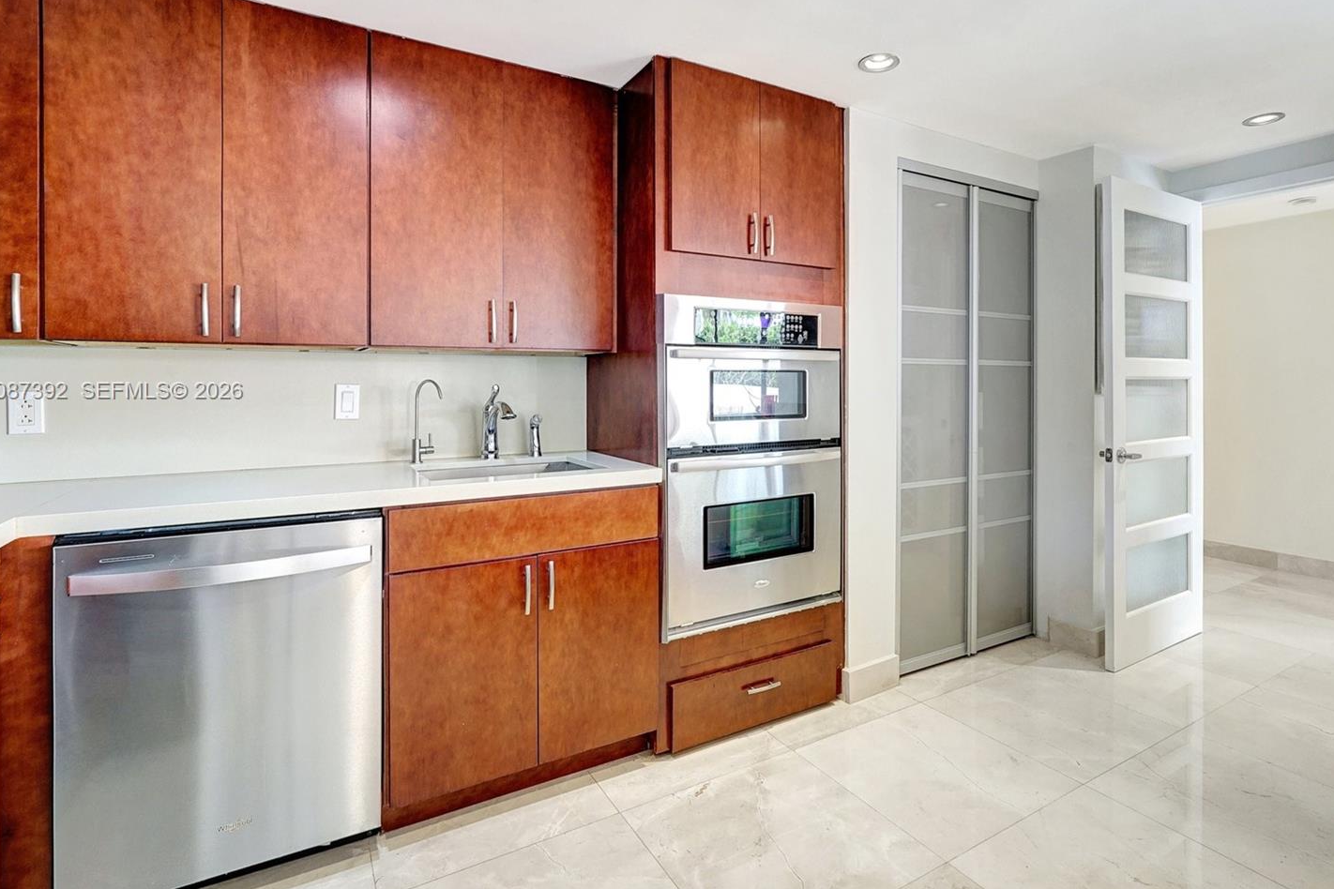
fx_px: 688
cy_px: 392
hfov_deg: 88.2
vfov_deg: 65.6
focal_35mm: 19
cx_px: 701
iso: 640
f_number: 13
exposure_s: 1/2.5
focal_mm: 16.5
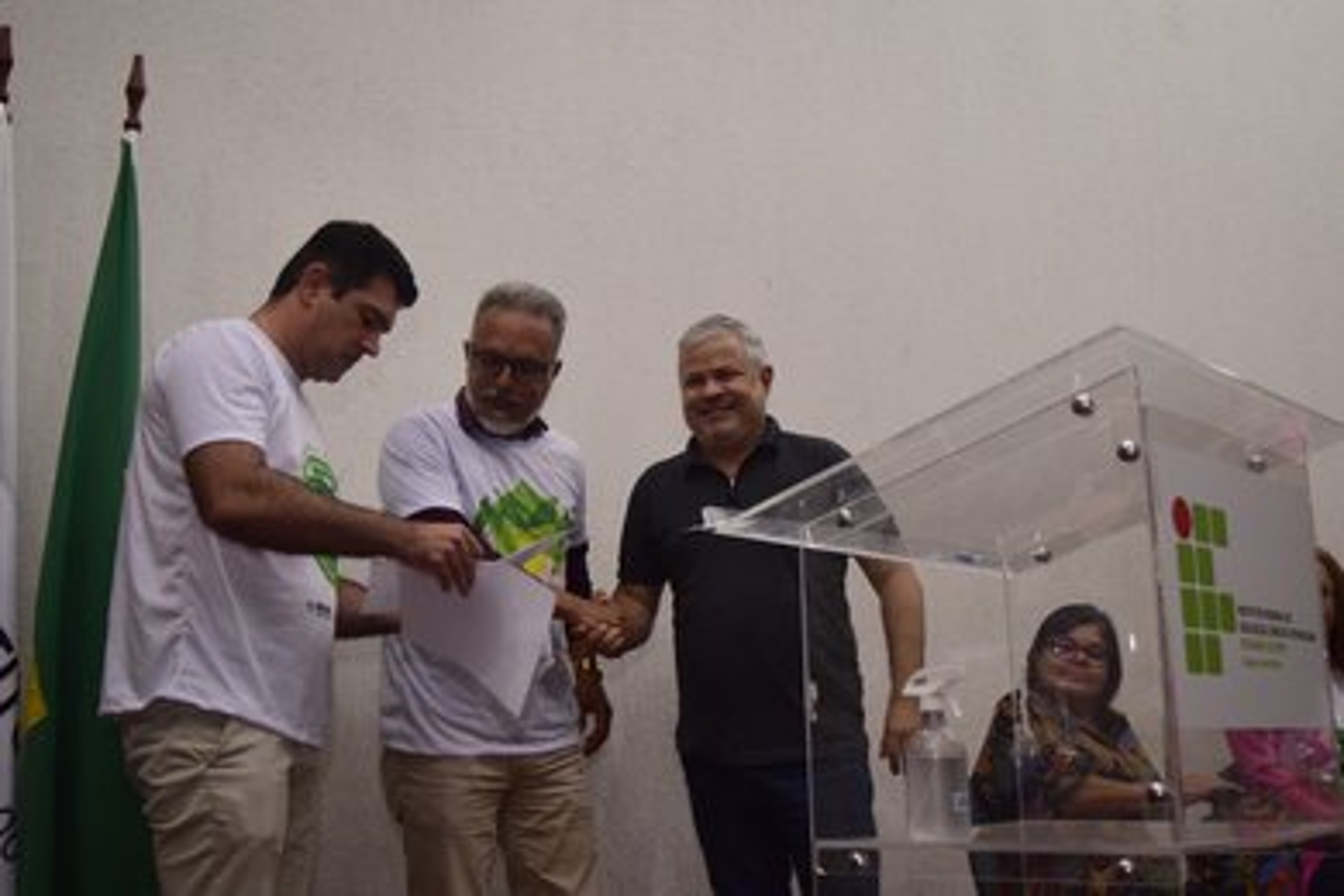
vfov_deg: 33.0
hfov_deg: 47.9
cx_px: 672
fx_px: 1512
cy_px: 448
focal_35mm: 40
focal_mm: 27
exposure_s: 1/160
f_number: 4
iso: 1600
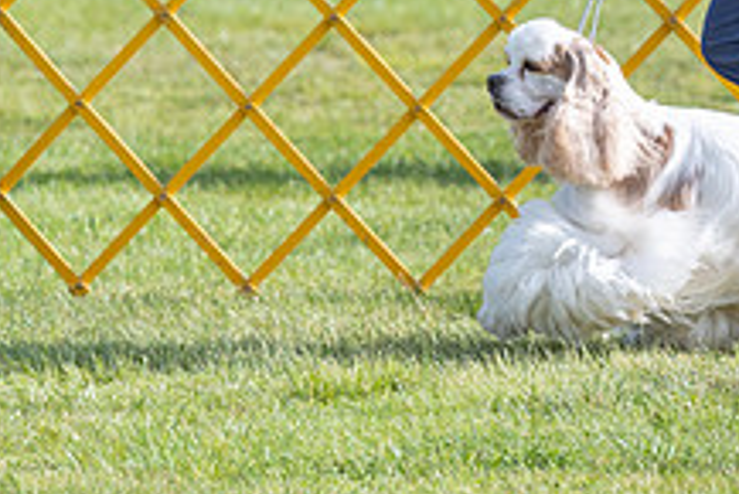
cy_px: -77
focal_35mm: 487
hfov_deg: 4.2
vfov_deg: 2.8
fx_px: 10003
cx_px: 725
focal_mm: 182
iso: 320
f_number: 5.6
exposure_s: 1/1250
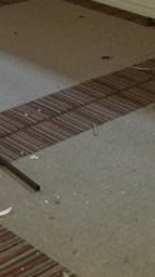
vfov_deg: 19.5
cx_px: -30
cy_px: -124
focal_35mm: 97
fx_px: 710
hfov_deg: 12.2
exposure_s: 1/10
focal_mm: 4.3
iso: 200
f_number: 1.7
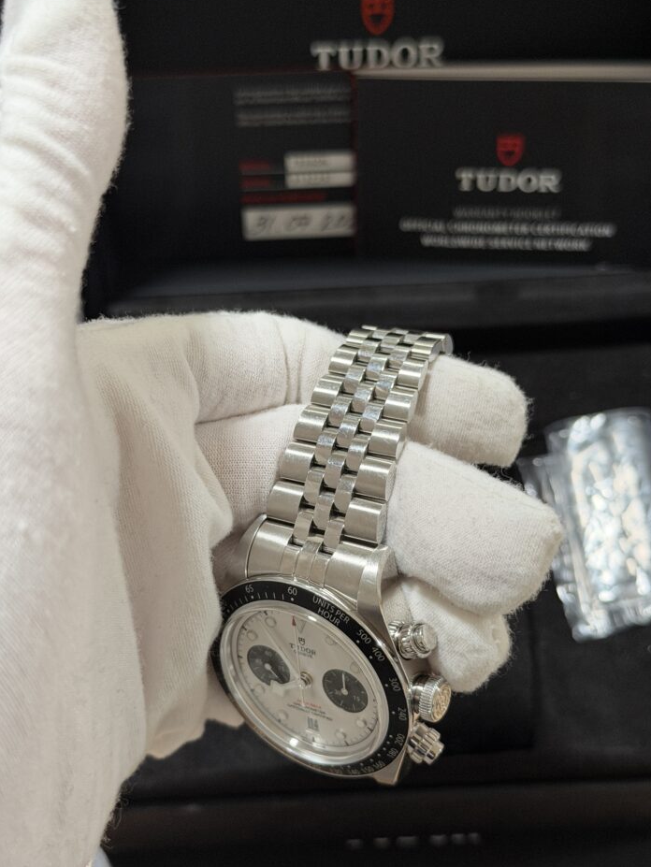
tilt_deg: -62.6
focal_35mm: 53
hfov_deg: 27.5
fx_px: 1328
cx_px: 328
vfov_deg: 36.1
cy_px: 465
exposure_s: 1/40
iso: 250
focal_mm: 6.76
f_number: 1.78
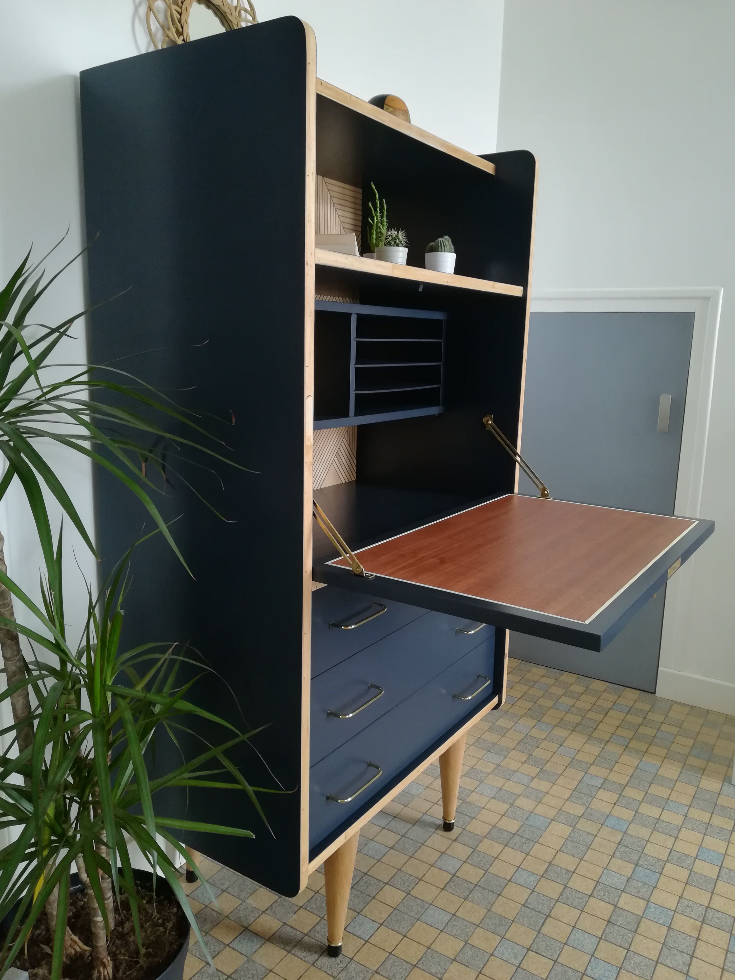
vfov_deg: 67.3
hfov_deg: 53.1
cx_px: 368
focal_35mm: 26
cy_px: 490
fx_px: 736
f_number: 2.2
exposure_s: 1/33.3
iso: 250
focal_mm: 3.83
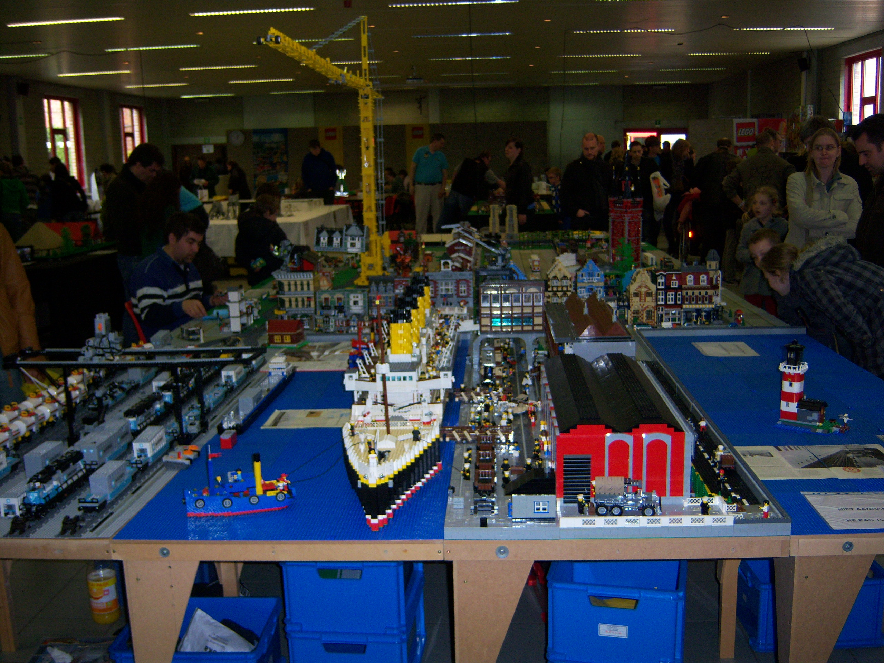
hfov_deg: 51.4
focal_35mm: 36
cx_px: 442
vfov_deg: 39.7
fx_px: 919
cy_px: 332
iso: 160
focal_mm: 7.5
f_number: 2.8
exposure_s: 1/60
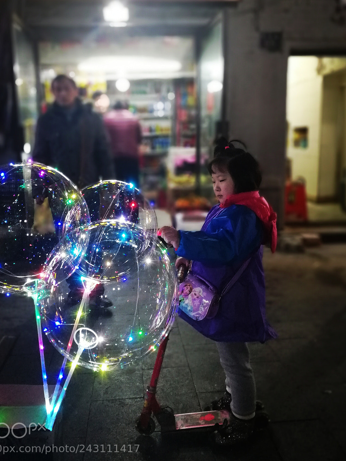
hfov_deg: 44.2
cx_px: 166
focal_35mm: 32
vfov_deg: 56.6
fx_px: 426
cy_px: 202
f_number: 4
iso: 500
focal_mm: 3.95
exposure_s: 1/25
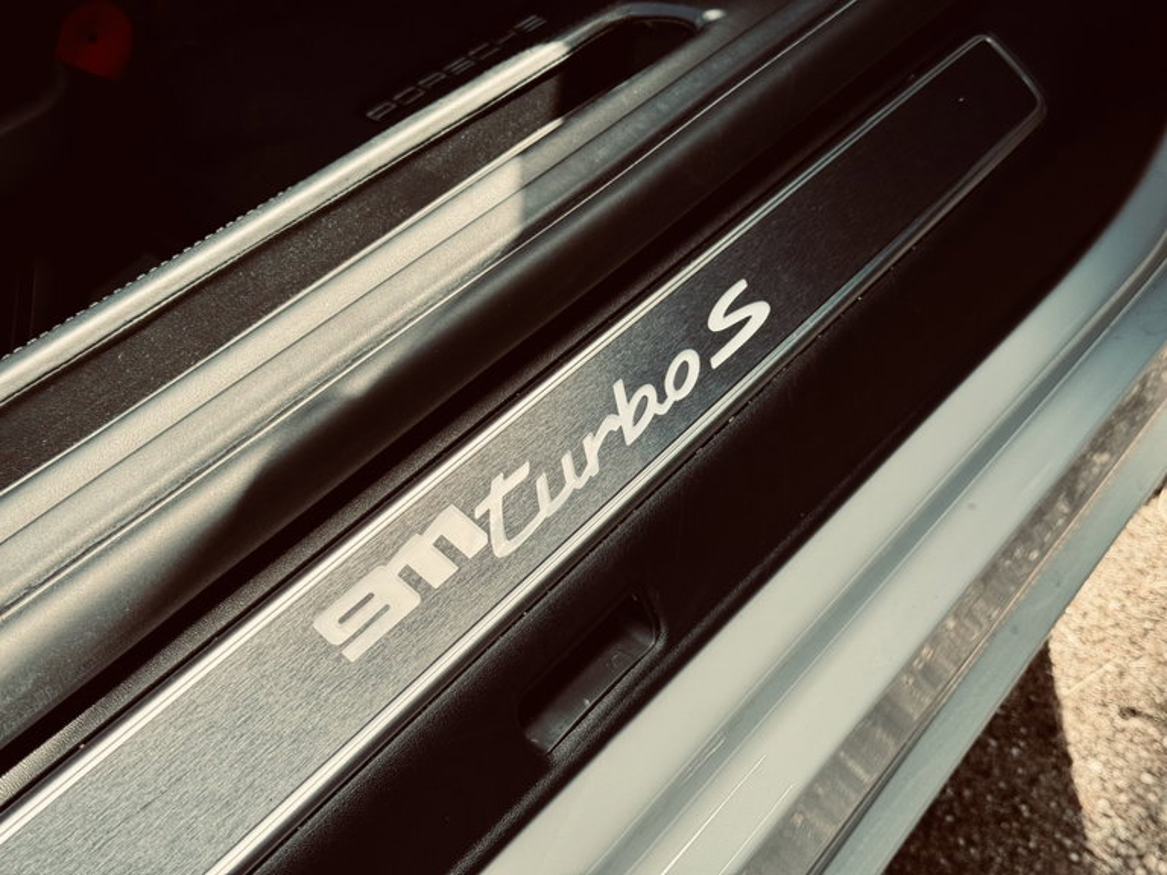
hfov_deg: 39.7
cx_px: 584
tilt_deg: -42.5
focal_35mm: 48
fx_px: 1618
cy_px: 438
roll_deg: -4.0
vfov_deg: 30.3
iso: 64
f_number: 1.78
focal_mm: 6.76
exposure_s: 1/966
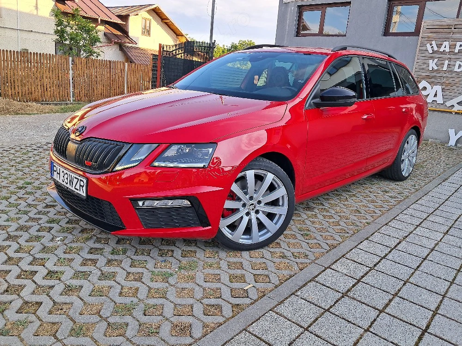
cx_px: 231
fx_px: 360
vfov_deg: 51.4
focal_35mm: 27
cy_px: 173
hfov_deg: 65.3
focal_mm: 4
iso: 50
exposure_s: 1/112
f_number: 1.8
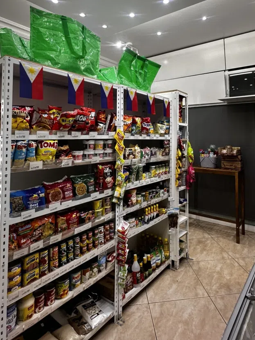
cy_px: 127
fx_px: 226
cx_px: 144
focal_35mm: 23
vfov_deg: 72.7
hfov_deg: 58.7
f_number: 2.2
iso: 160
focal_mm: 2.22
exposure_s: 1/100
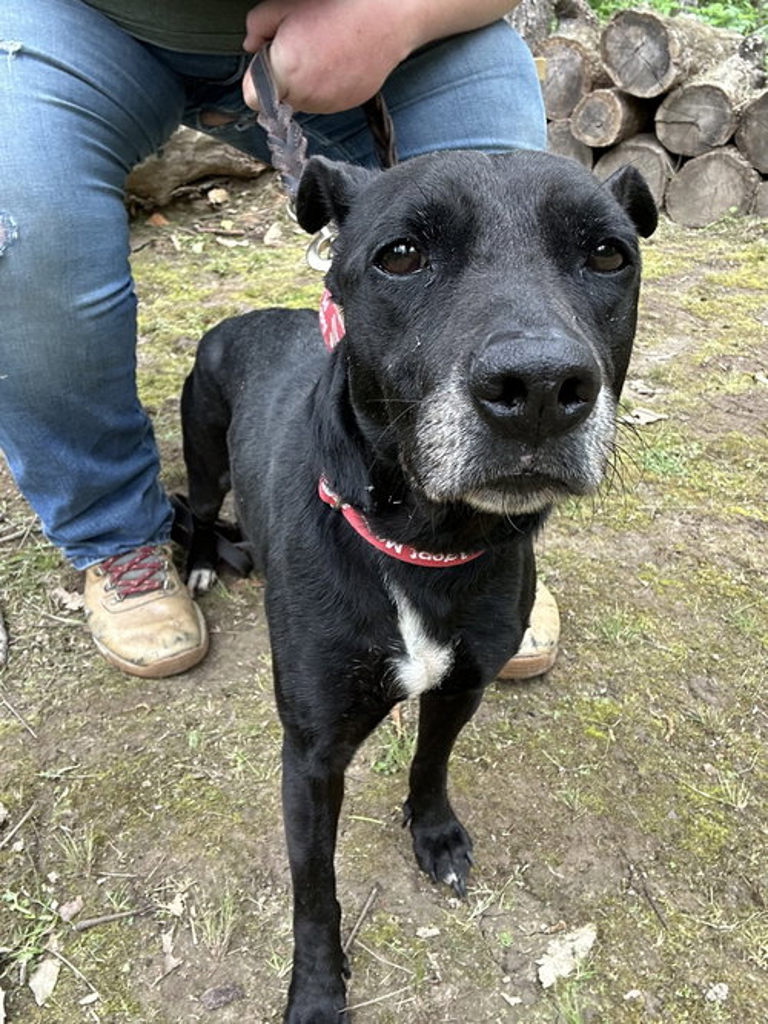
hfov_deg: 46.8
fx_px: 888
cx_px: 384
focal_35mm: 30
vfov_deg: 60.0
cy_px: 512
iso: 40
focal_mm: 2.69
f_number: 1.9
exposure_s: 1/121
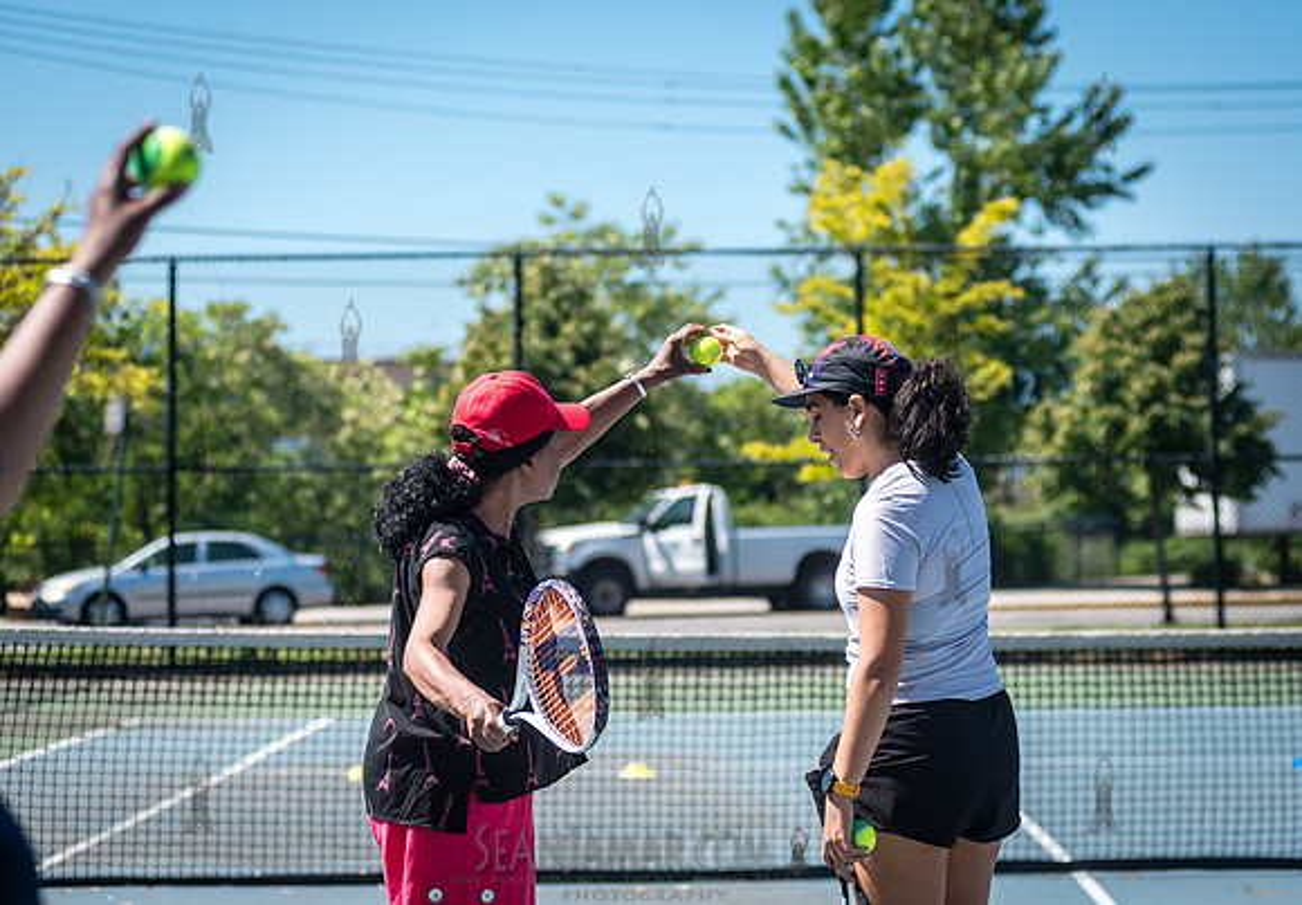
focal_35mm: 94
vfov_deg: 14.9
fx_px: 3449
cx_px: 716
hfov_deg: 21.4
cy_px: 391
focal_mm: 80
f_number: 3.5
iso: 200
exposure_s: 1/2000
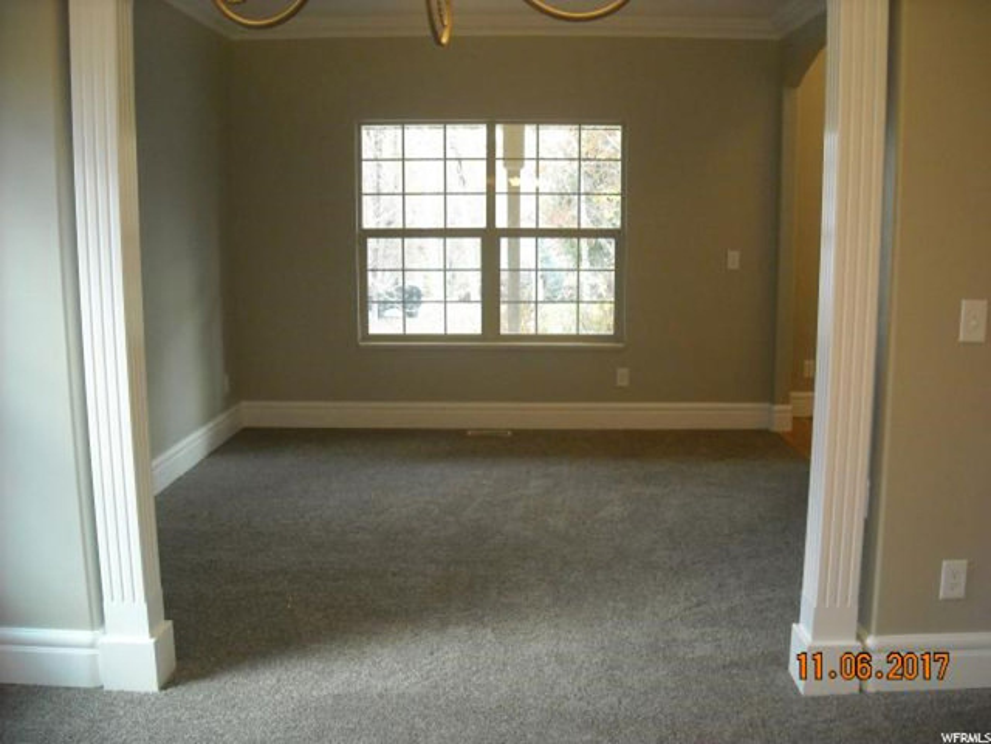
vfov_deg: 40.7
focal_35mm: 35
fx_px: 1002
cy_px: 372
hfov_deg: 52.6
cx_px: 496
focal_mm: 5.7
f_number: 2.8
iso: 400
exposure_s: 1/38
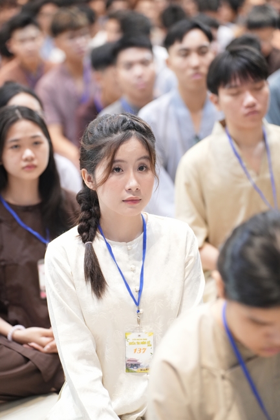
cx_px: 140
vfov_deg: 20.0
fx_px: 1191
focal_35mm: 102
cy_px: 210
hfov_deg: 13.4
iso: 4000
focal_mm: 102
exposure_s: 1/125
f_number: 2.8
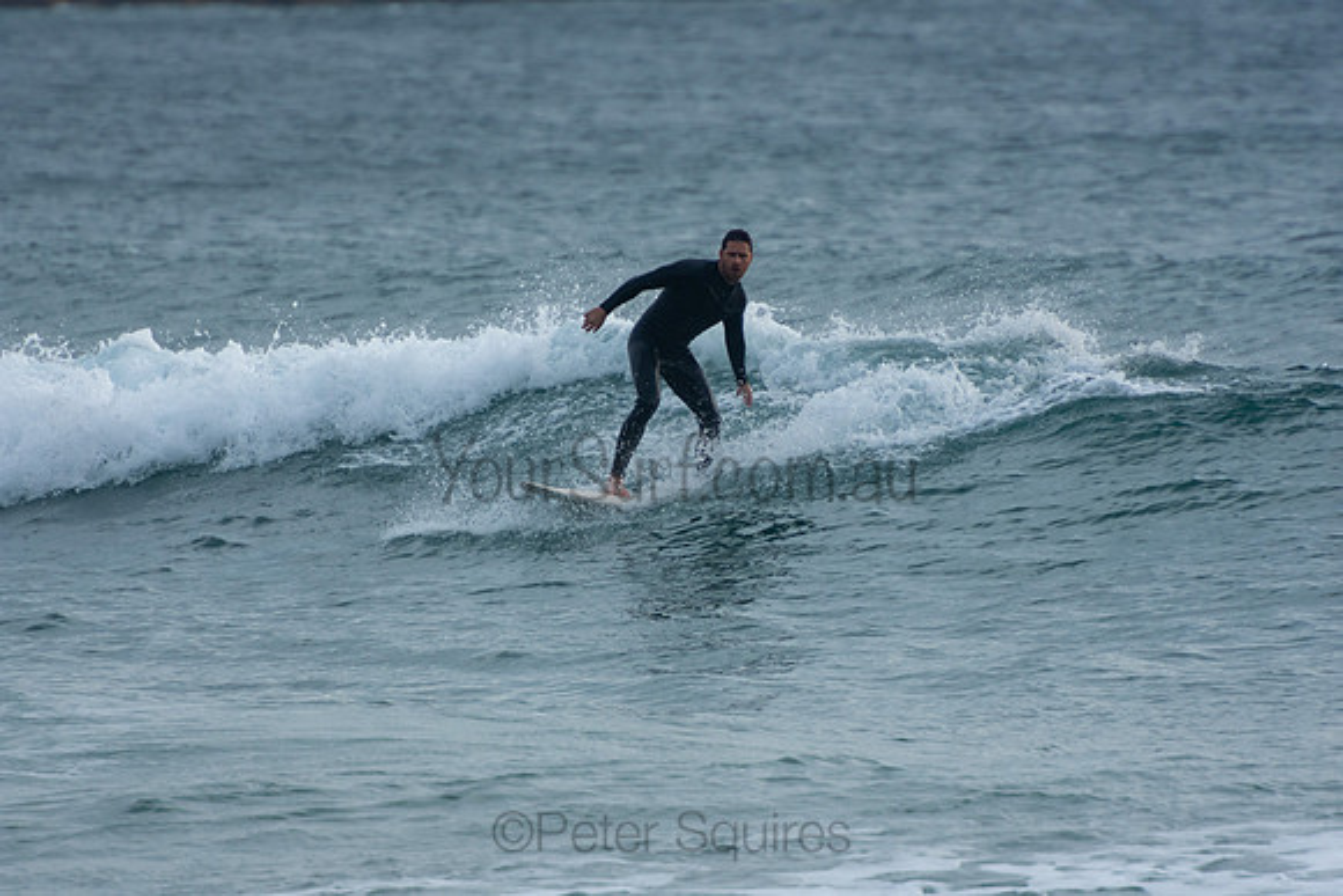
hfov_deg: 3.4
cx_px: 672
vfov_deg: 2.3
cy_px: 448
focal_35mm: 600
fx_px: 22388
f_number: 5.6
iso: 400
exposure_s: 1/1000
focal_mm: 400
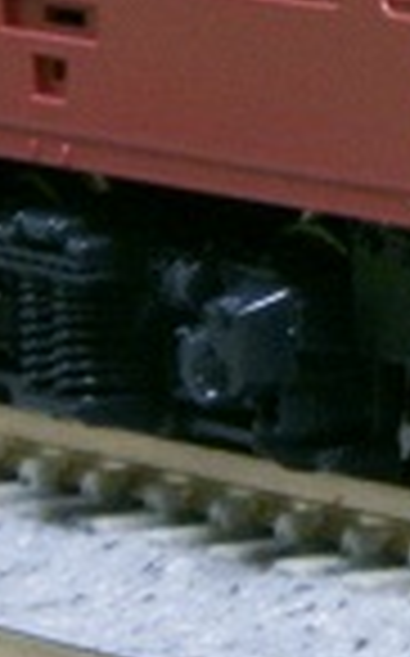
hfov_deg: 1.5
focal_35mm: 868
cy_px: -248
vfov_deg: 2.4
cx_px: 525
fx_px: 15549
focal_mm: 90
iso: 400
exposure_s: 8
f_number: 32
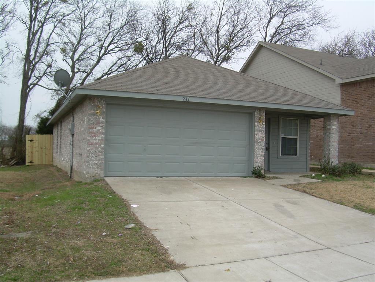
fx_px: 412
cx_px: 188
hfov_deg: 49.0
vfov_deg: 37.7
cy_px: 141
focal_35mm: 38
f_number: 4.6
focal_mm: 6.3
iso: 50
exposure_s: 1/149
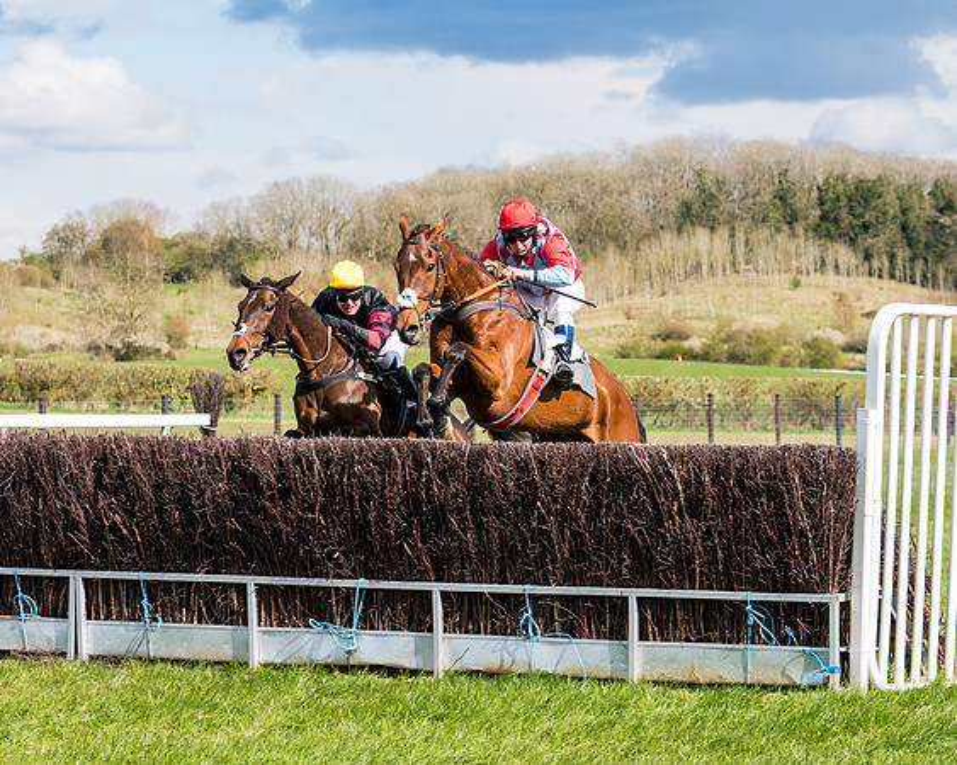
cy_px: 442
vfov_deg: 12.2
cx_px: 465
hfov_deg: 15.2
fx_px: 3576
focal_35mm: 126
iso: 400
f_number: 5
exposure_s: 1/1600
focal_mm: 70
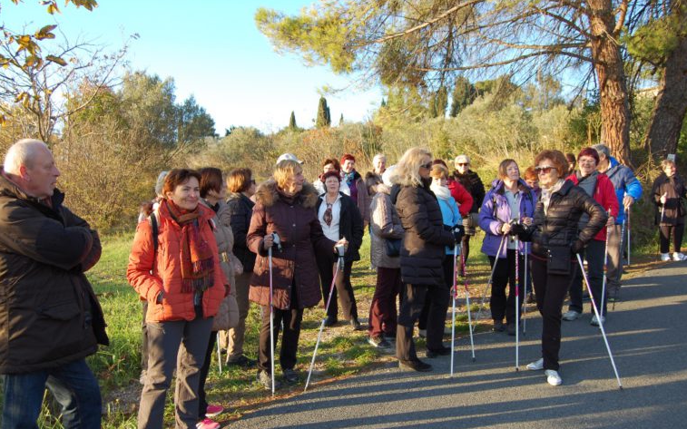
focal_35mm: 31
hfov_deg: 61.2
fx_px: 580
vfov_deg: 40.6
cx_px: 347
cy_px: 225
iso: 220
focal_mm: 20
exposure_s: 1/125
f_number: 5.6
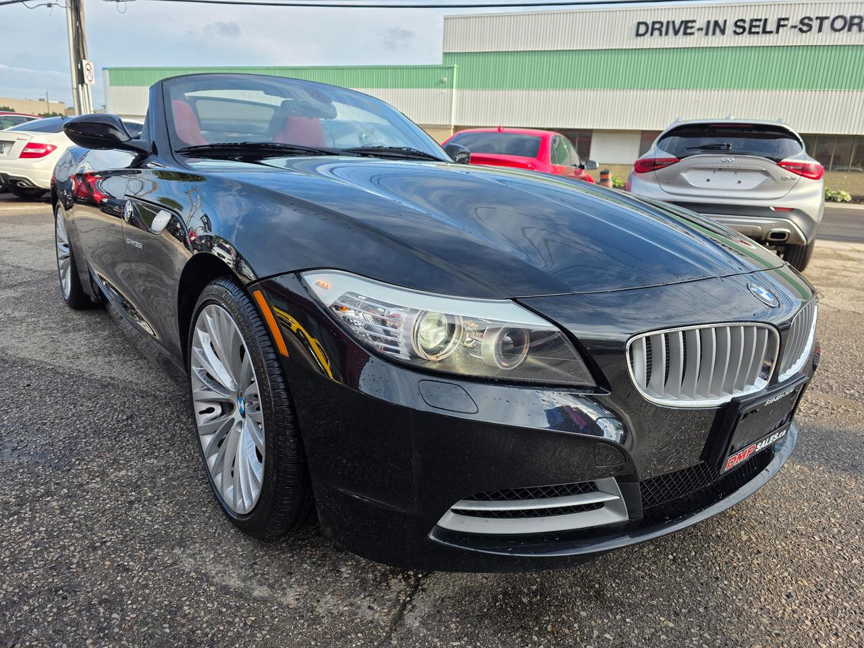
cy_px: 324
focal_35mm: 23
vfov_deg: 58.9
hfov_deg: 73.9
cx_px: 432
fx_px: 574
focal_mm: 6.3
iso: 80
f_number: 1.7
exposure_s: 1/2246
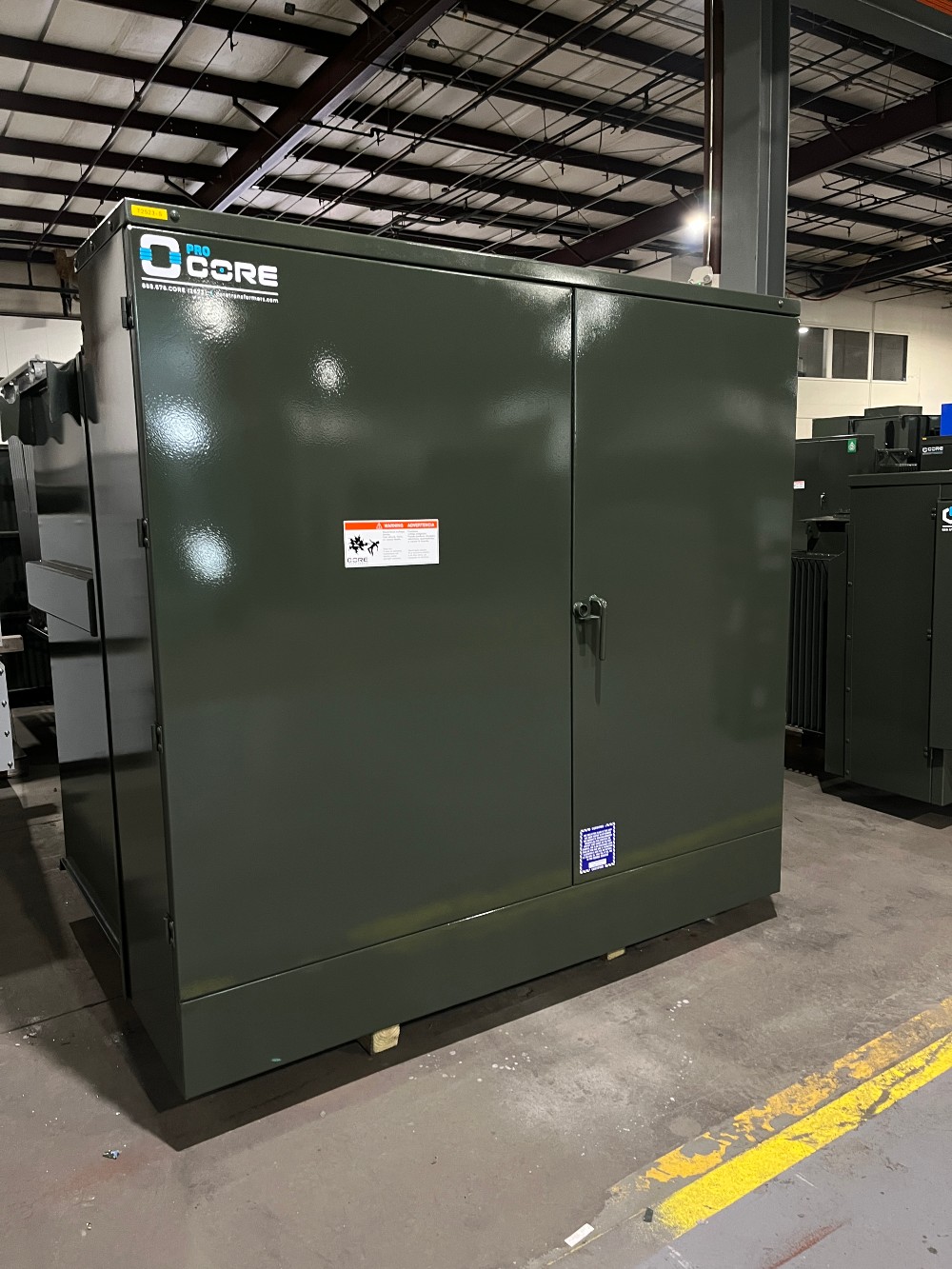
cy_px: 634
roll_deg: +1.9
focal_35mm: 26
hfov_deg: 53.1
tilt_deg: -8.1
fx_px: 953
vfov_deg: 67.3
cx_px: 476
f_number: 1.6
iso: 400
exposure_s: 1/60
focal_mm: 5.1
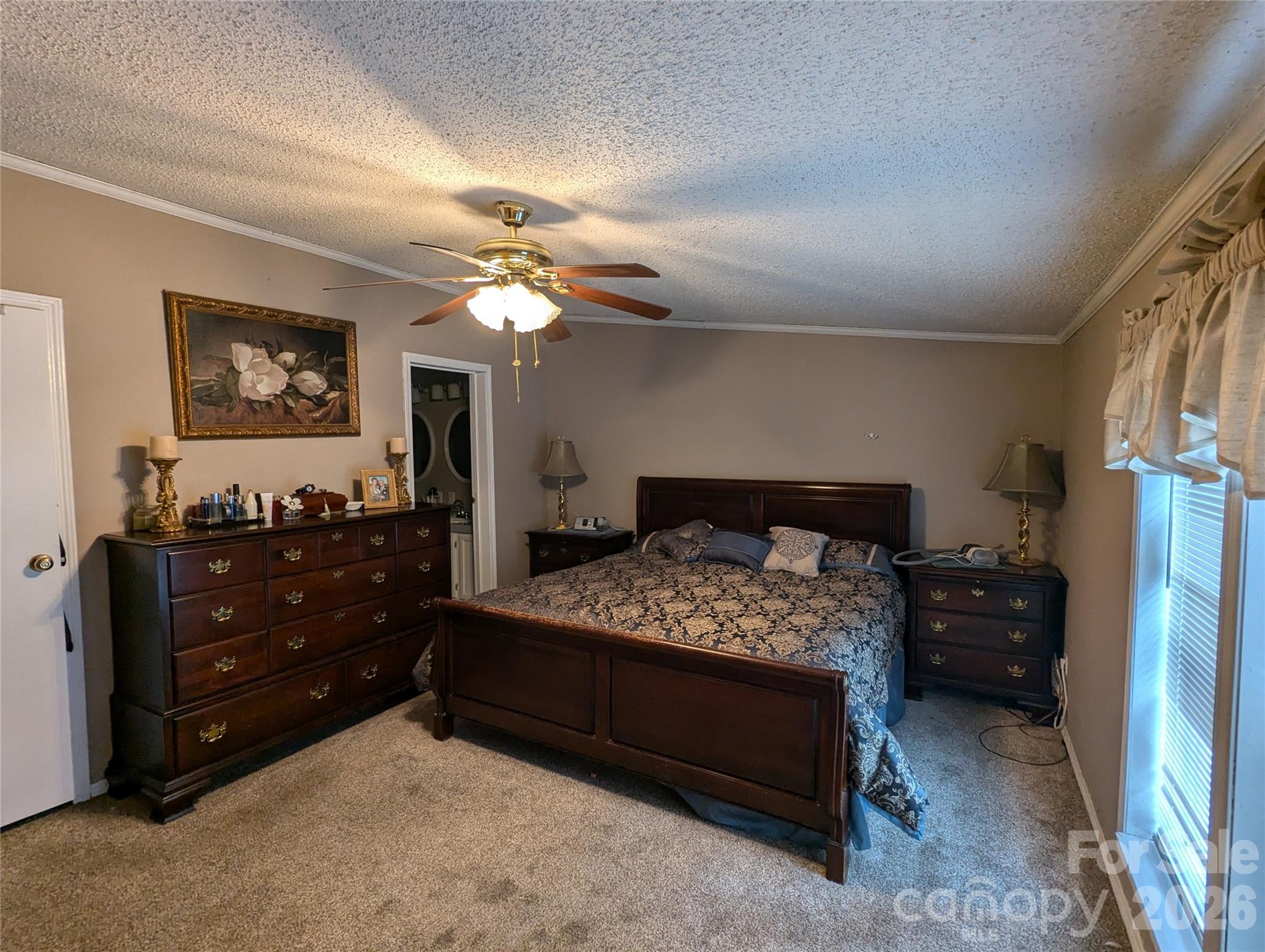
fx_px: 586
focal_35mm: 16
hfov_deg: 94.4
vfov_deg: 78.2
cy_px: 476
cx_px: 632
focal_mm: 2.35
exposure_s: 1/40
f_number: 2.2
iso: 101
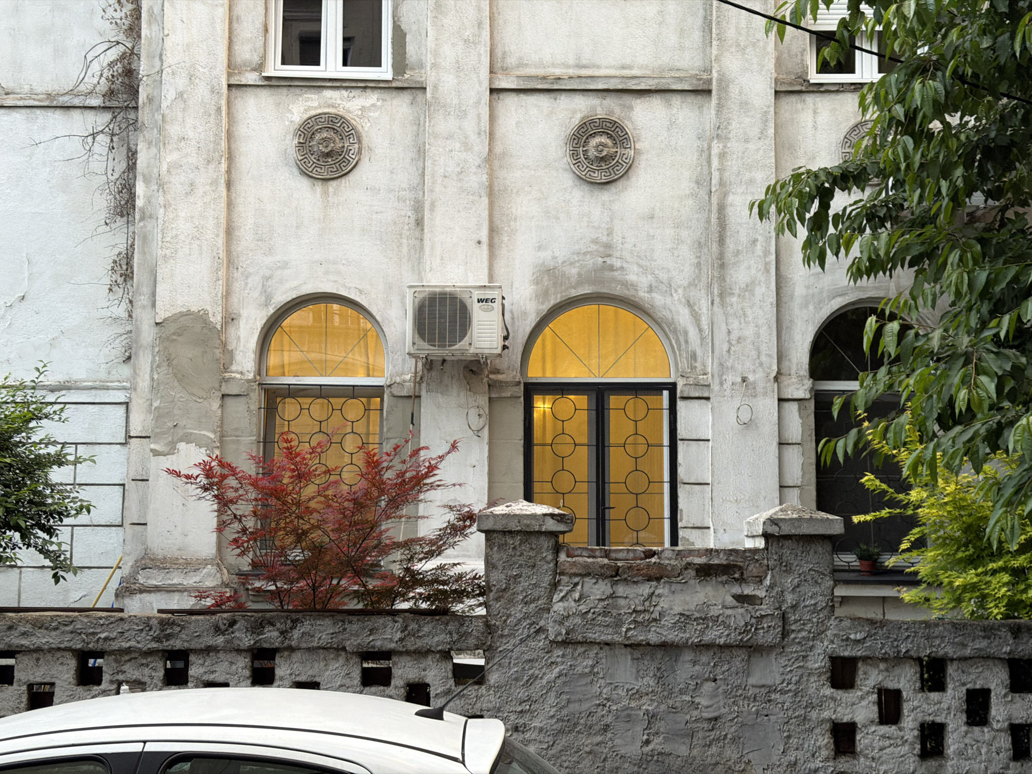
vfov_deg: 30.3
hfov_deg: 39.7
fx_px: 1431
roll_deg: -1.3
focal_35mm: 48
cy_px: 387
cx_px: 516
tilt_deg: +6.3
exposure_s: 1/60
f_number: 1.78
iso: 200
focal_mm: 6.76
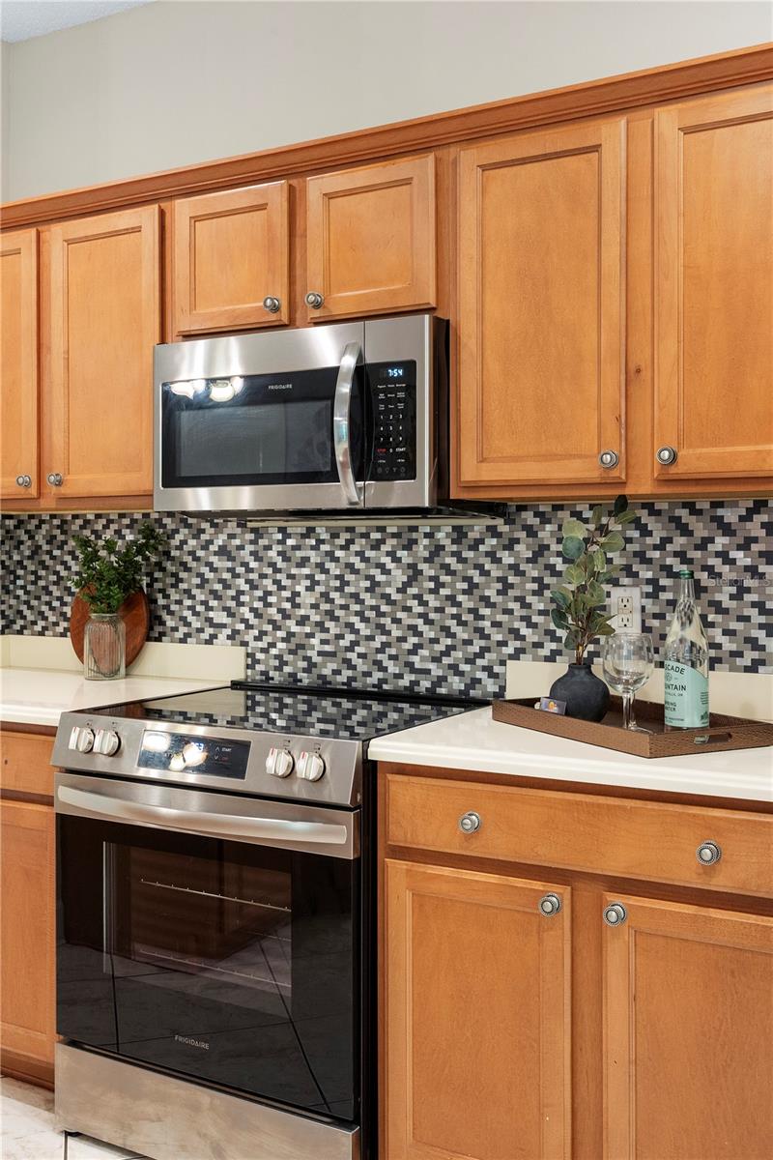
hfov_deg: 37.9
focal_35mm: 35
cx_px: 386
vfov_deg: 54.4
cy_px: 580
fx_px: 1127
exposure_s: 1/5
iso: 800
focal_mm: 35
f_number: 9
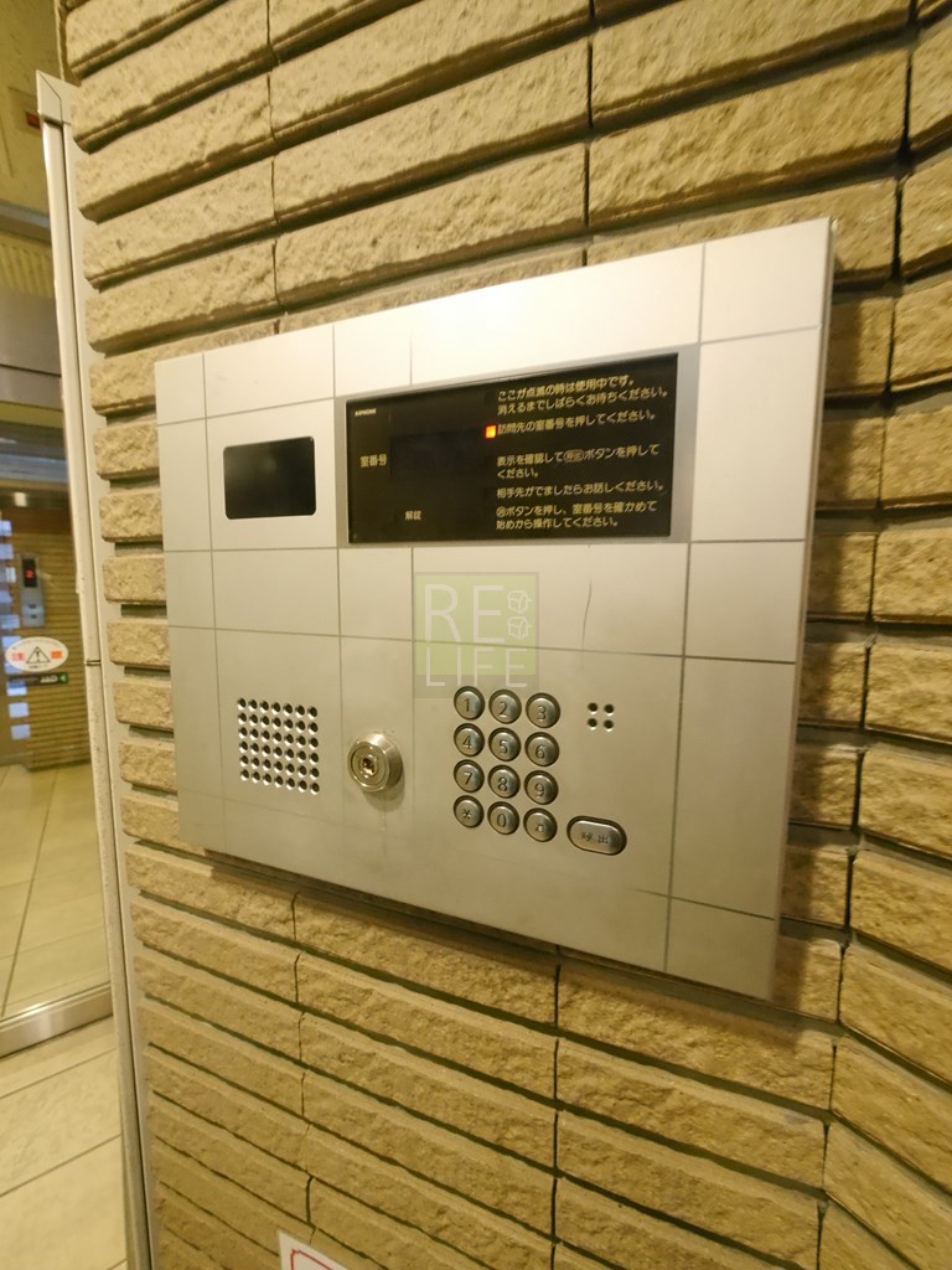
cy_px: 635
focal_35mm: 14
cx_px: 476
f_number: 6.3
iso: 3200
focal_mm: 7
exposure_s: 1/15
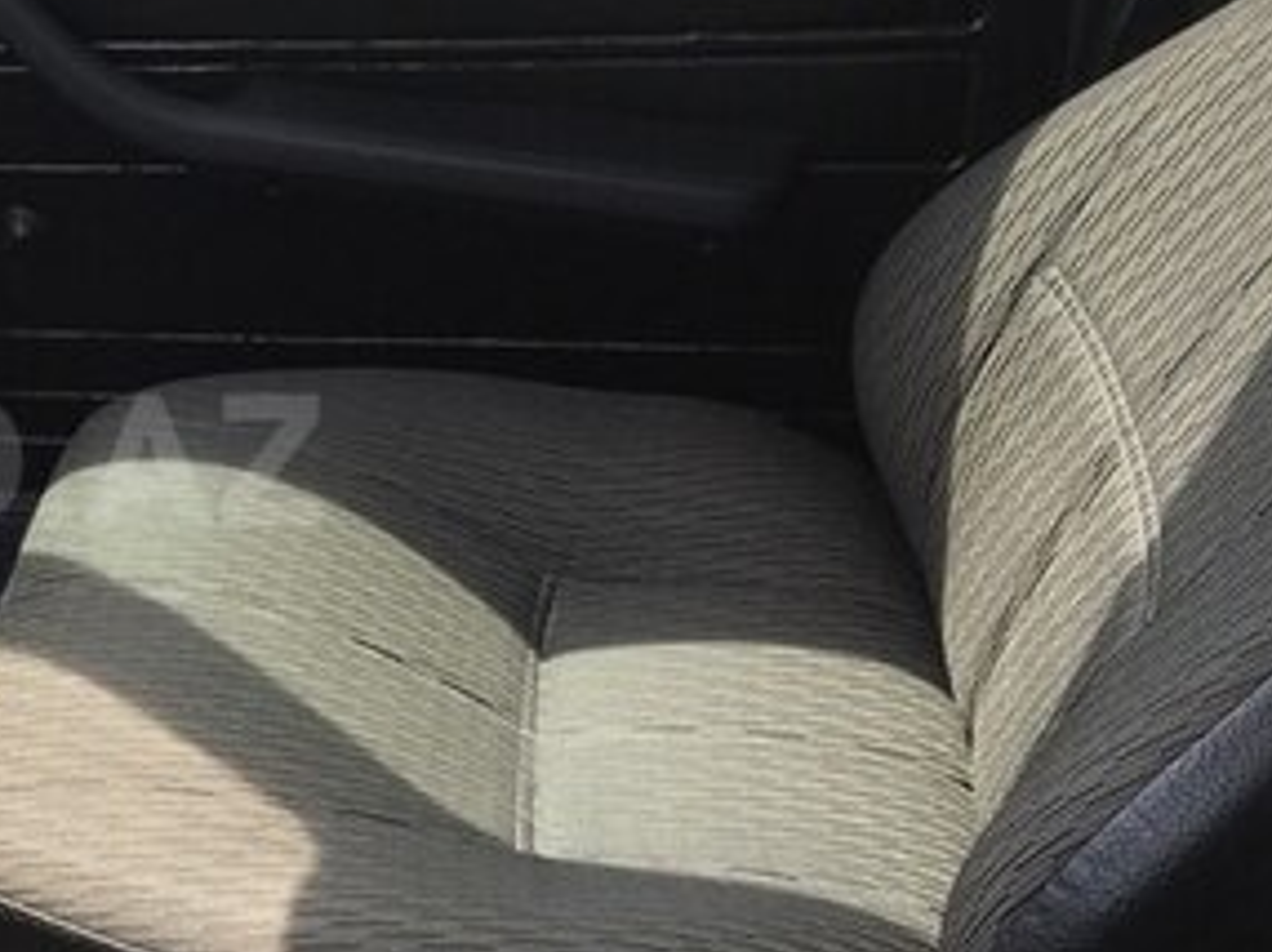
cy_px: 460
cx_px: -133
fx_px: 2460
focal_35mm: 67
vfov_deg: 21.9
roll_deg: +6.6
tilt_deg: -29.7
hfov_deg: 26.6
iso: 25
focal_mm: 4.15
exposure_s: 1/174
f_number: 2.2
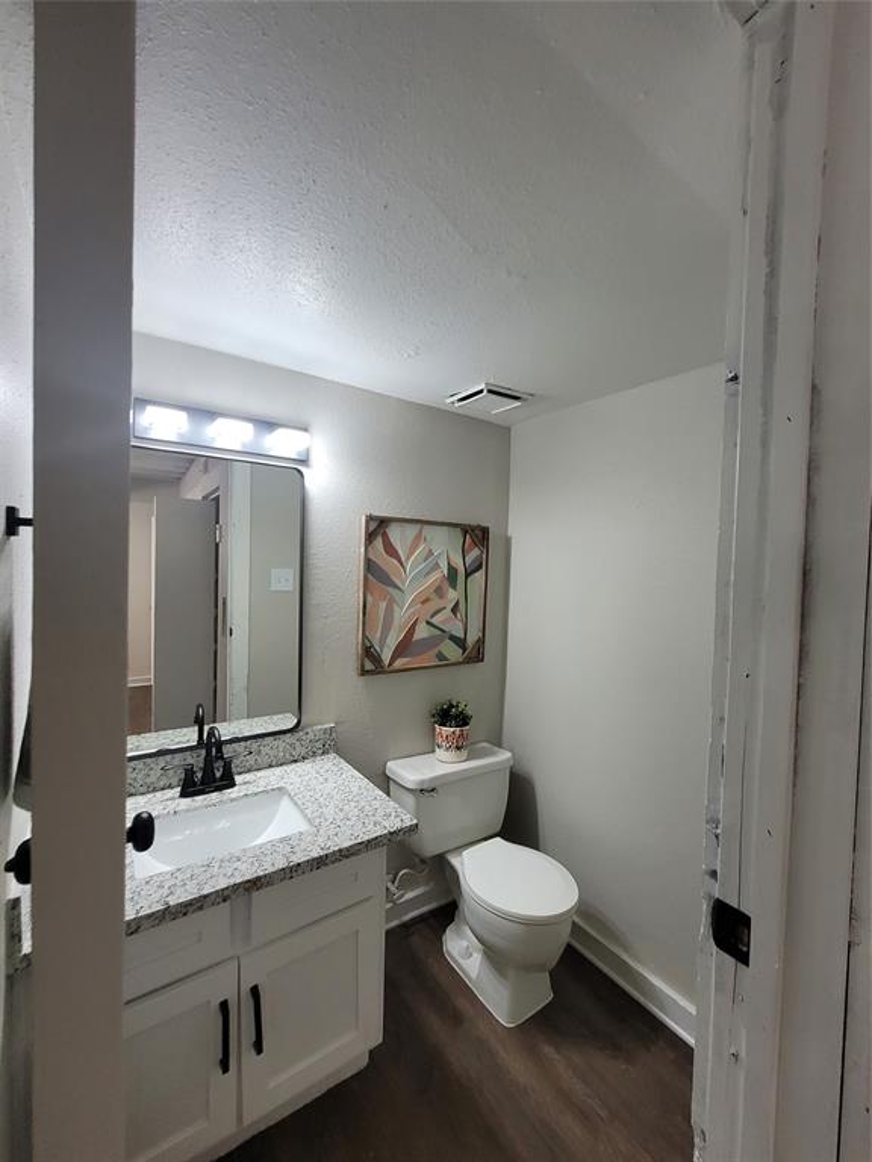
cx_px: 436
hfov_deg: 89.9
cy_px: 581
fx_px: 437
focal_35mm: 13
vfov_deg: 106.2
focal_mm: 2.2
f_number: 2.2
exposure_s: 1/60
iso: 200
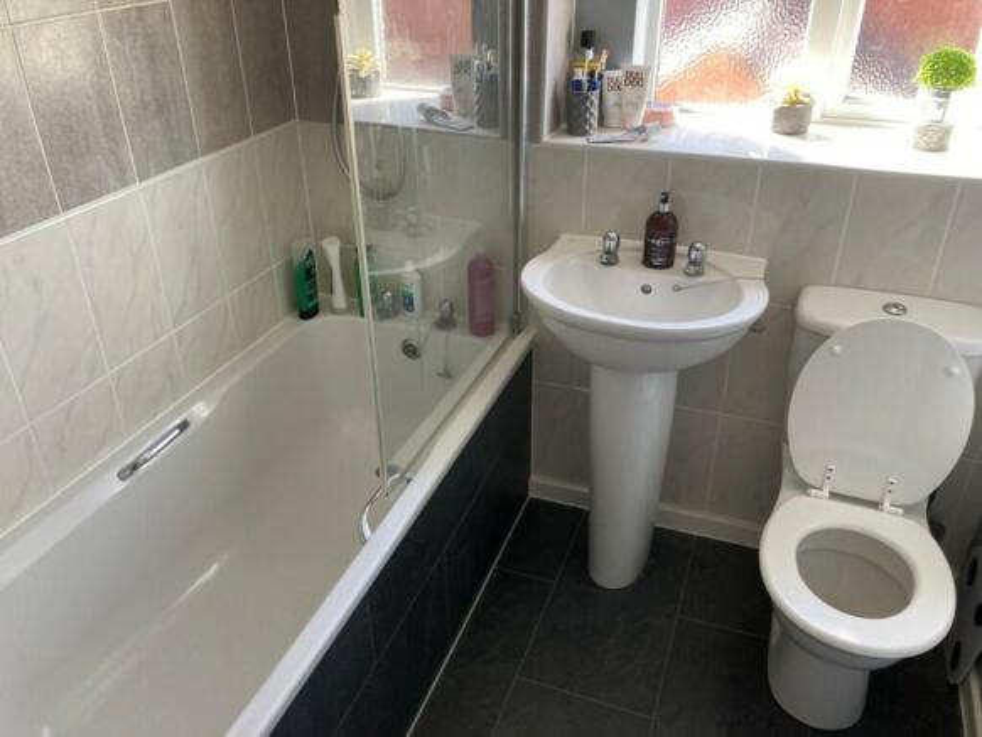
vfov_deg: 49.8
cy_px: 368
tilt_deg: -29.8
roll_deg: +0.6
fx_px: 795
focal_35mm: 28
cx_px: 491
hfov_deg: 63.4
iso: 80
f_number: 1.8
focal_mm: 3.99
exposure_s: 1/100
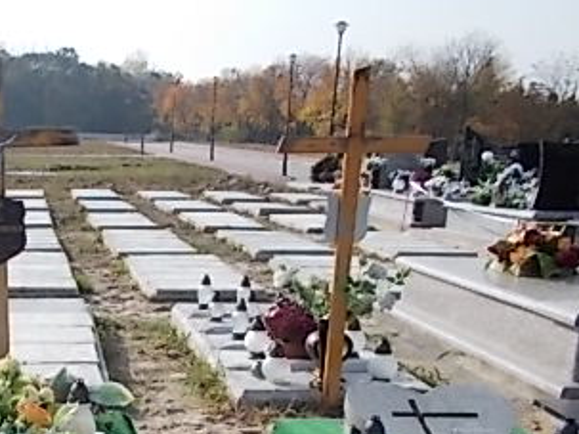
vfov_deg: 25.8
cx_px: 15
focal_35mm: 55
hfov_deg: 32.5
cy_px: 382
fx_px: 920
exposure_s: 1/160
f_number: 8
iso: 80
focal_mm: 4.6
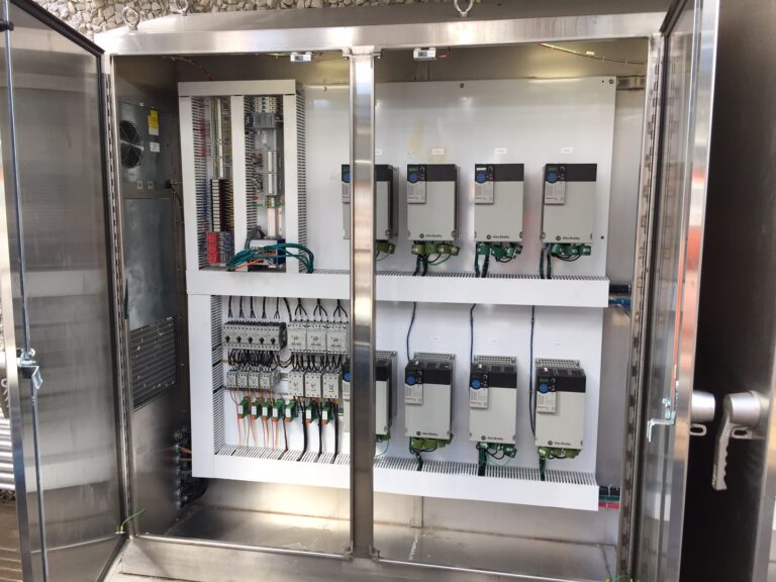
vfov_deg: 48.2
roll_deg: -1.9
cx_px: 388
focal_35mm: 29
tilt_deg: -8.3
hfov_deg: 61.7
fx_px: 650
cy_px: 291
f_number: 2.2
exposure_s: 1/120
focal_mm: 4.15
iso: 40
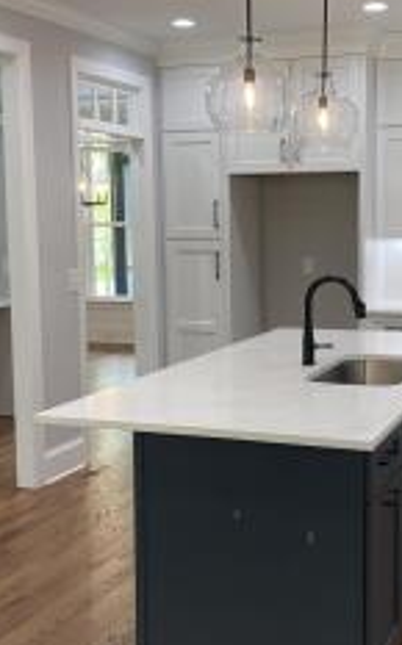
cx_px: 277
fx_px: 897
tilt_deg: -5.9
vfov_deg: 39.6
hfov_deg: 25.1
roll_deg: -0.2
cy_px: 327
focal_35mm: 51
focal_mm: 3.99
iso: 50
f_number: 1.8
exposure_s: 1/60
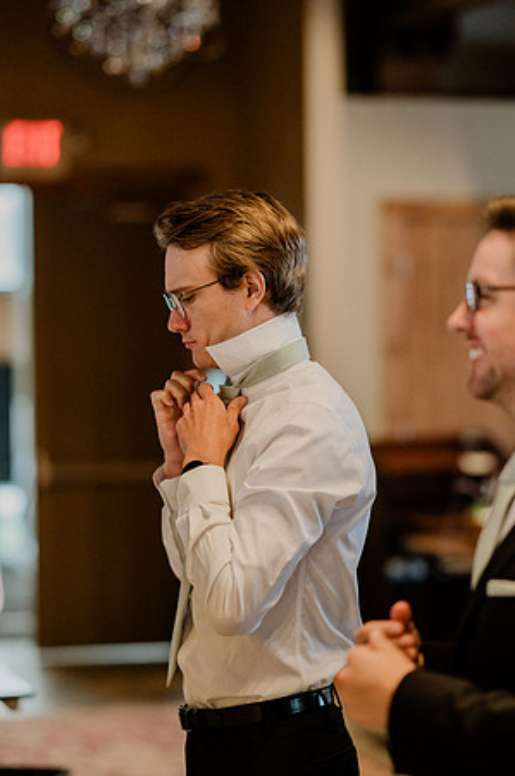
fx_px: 2258
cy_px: 388
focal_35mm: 105
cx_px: 258
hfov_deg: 13.0
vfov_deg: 19.5
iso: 1600
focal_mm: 105
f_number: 2.2
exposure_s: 1/500
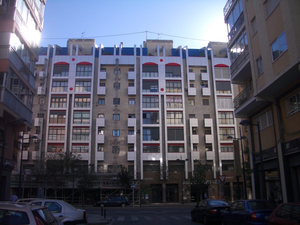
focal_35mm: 35
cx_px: 150
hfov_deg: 52.6
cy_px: 112
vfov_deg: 40.7
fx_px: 303
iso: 50
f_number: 4.3
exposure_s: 1/400
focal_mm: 5.8
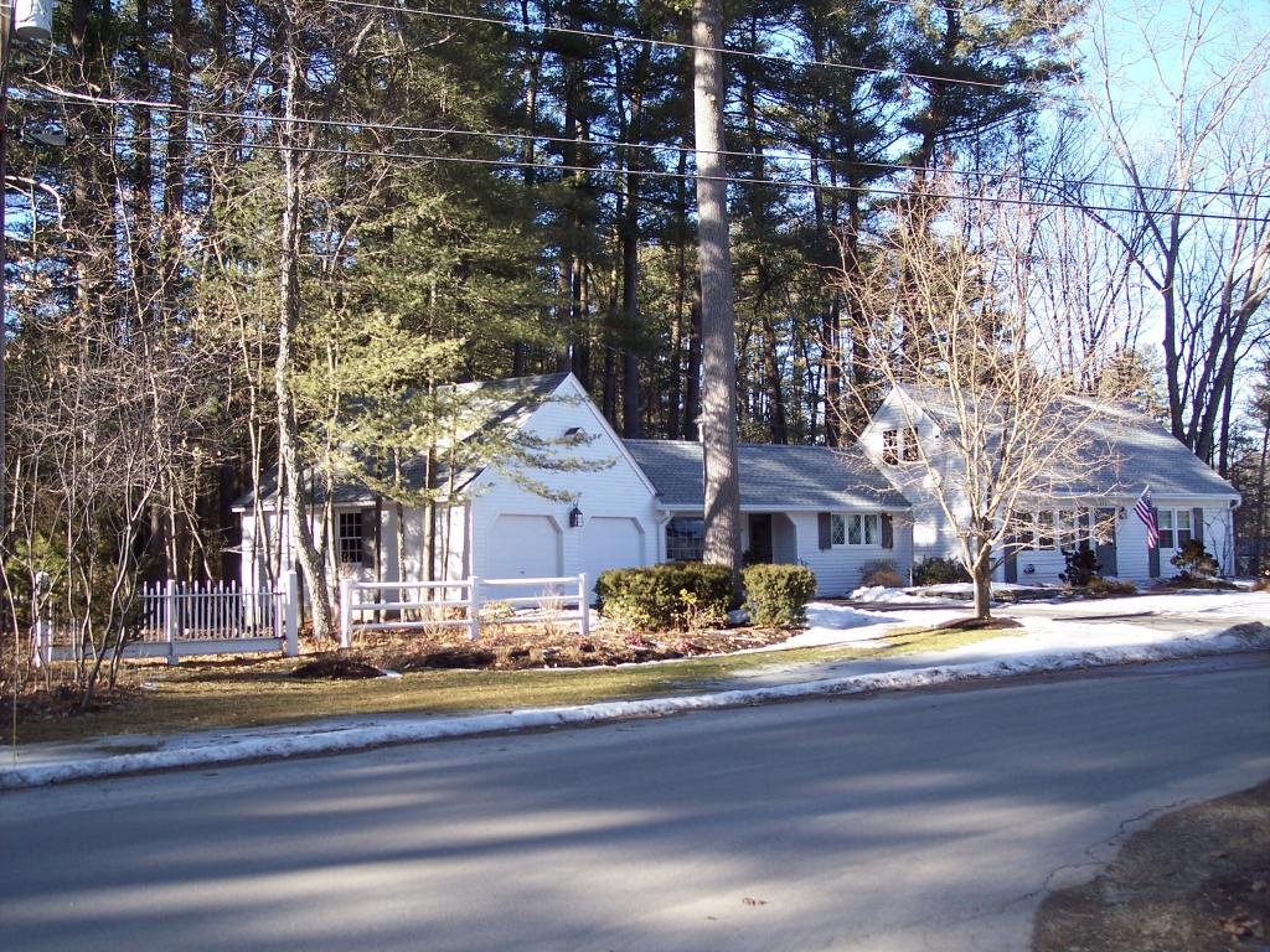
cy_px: 476
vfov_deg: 36.8
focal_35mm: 39
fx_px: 1431
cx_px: 635
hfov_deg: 47.9
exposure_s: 1/250
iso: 100
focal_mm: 8
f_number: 3.4
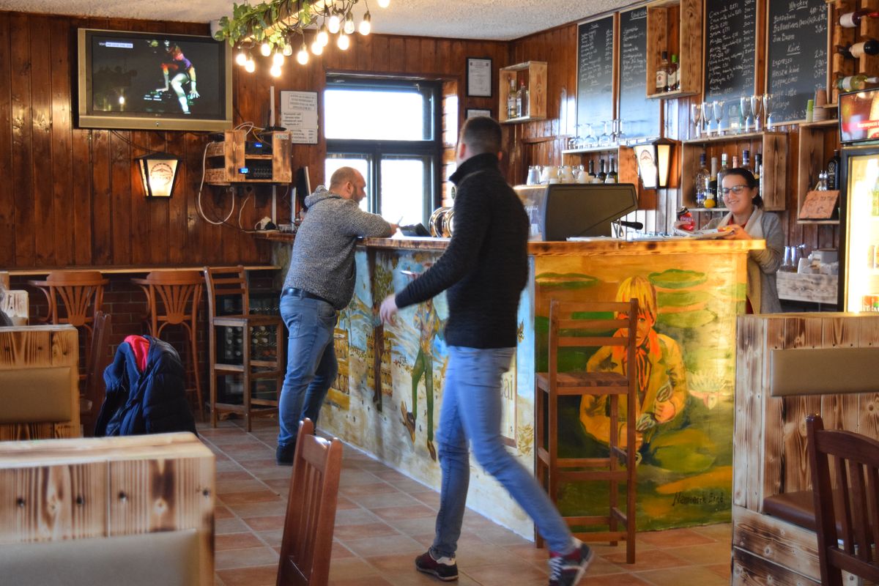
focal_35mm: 57
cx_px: 440
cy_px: 293
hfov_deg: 35.1
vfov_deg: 23.8
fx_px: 1392
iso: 2200
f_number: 4.8
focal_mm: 38
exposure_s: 1/60
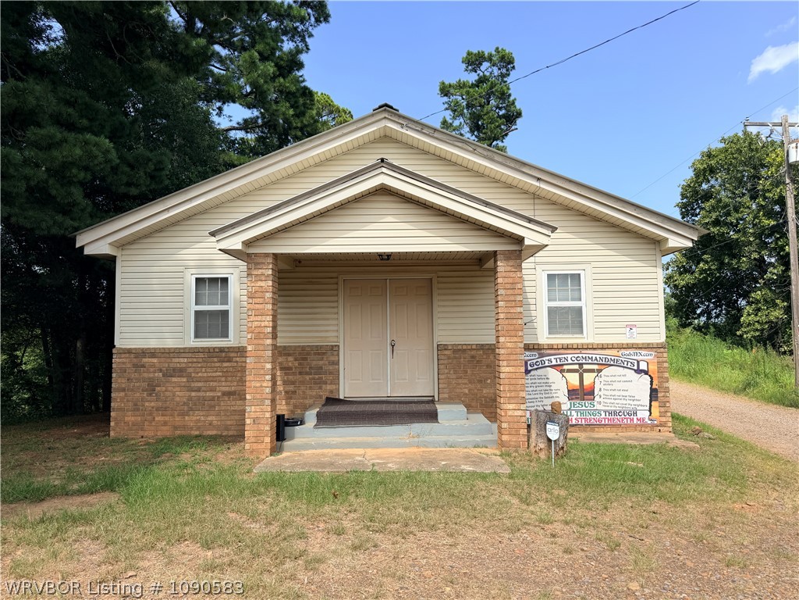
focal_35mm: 24
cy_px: 300
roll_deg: -0.4
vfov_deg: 56.8
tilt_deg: +3.4
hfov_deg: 71.6
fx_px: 554
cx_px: 400
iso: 80
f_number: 1.78
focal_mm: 6.76
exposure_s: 1/3584
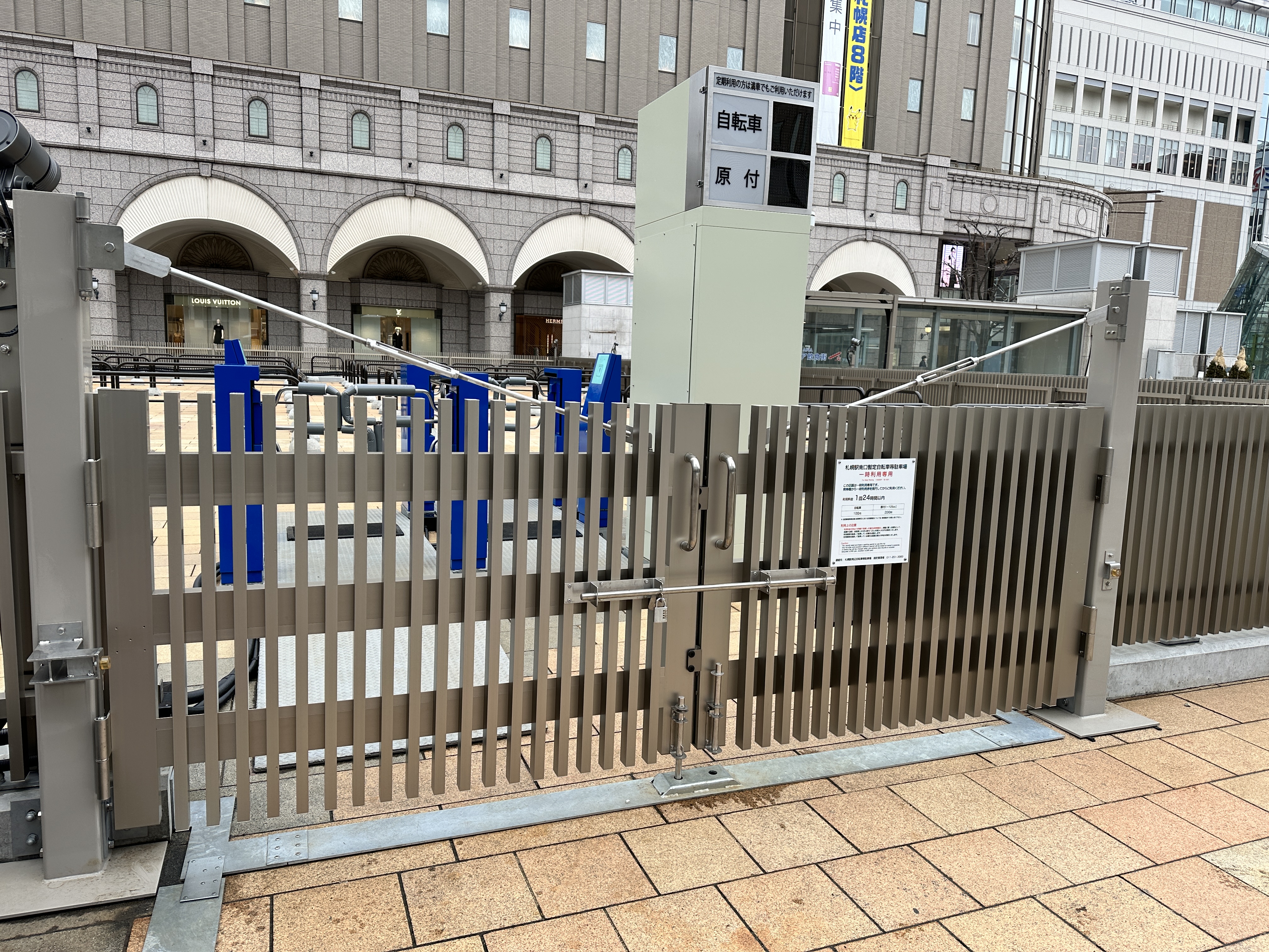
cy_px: 476
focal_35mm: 24
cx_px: 634
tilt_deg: -8.1
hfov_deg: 71.6
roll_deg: -1.9
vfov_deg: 56.8
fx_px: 880
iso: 80
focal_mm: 6.86
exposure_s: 1/709
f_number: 1.78
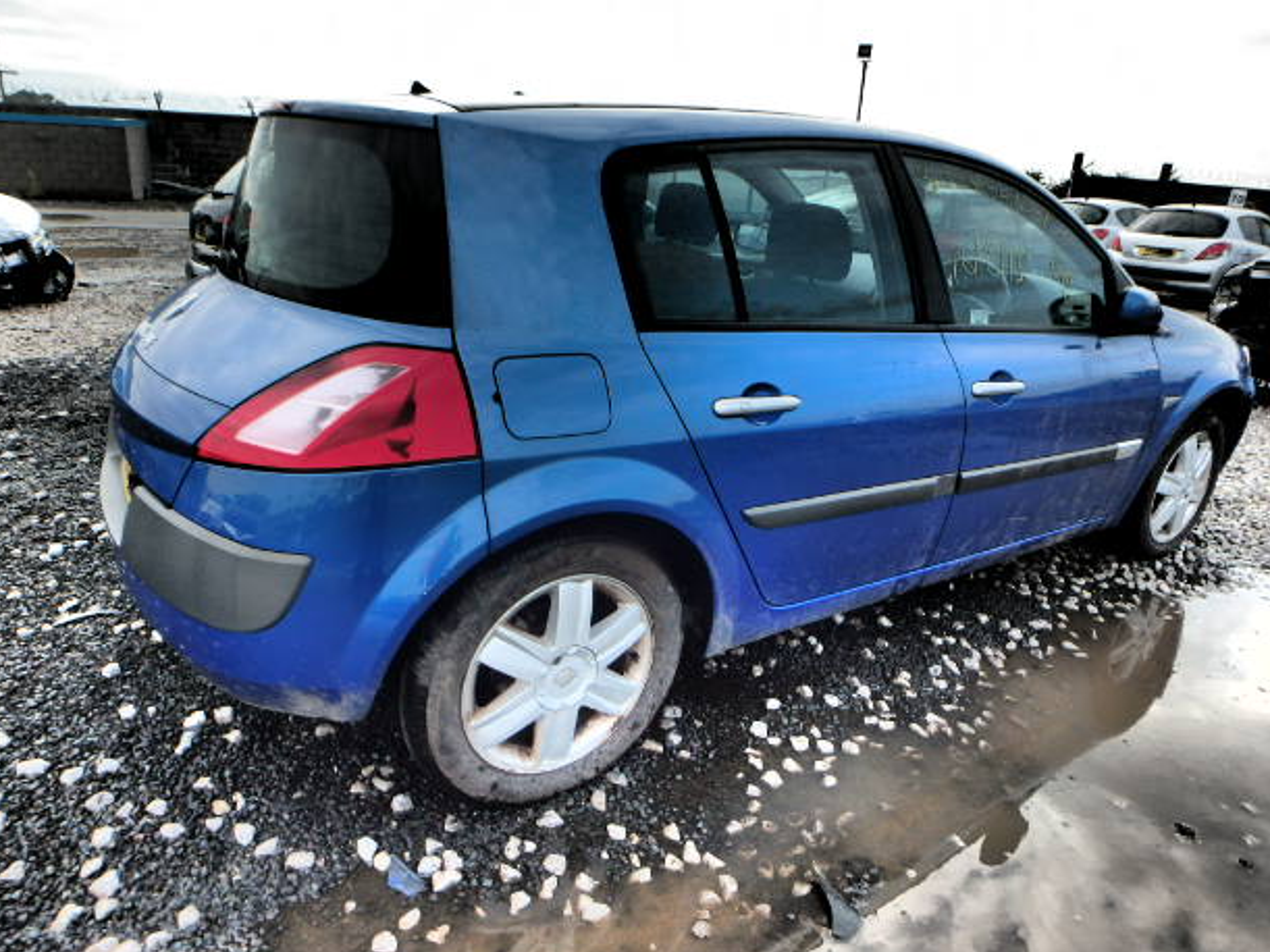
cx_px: 607
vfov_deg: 61.1
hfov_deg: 76.4
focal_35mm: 22
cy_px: 461
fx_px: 807
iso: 125
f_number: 3.5
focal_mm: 3.7
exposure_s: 1/250
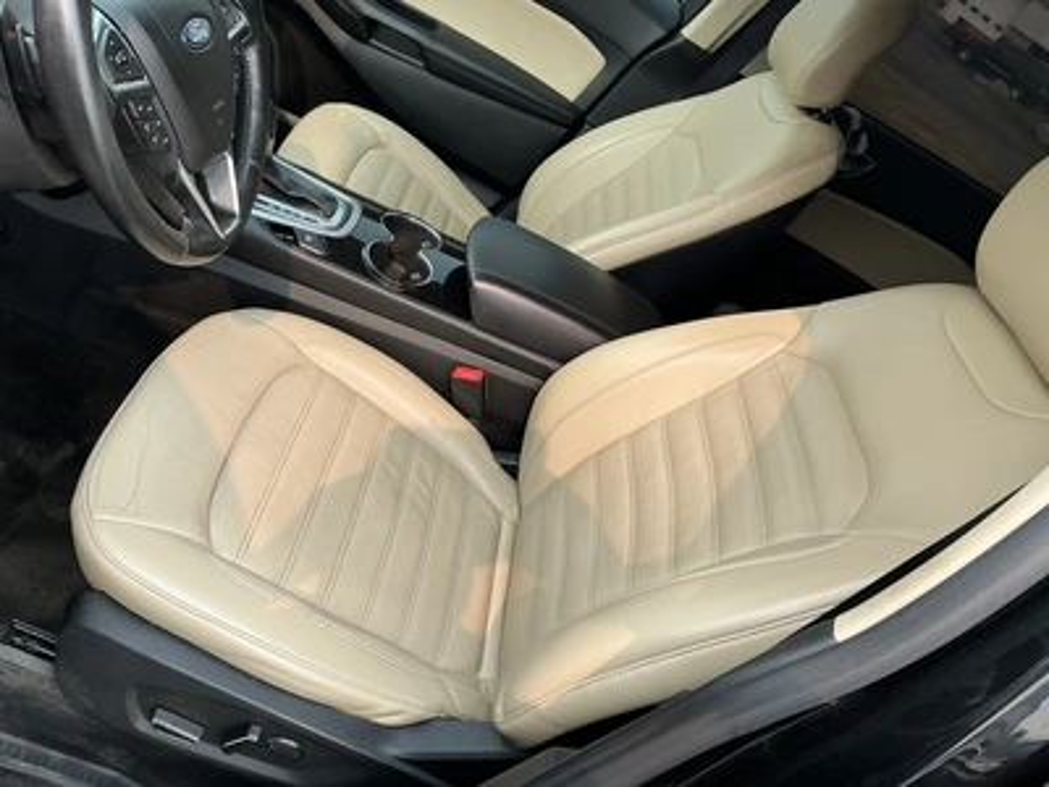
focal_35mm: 28
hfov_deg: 63.4
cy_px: 394
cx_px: 524
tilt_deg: -32.7
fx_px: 849
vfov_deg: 49.7
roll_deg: -37.6
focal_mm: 3
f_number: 1.8
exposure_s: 1/243
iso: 20
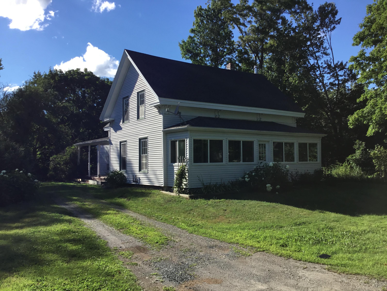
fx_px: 347
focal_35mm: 31
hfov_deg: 58.4
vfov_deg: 45.4
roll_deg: +1.6
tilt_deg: +0.5
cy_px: 146
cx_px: 194
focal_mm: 3.3
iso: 25
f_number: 2.4
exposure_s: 1/994
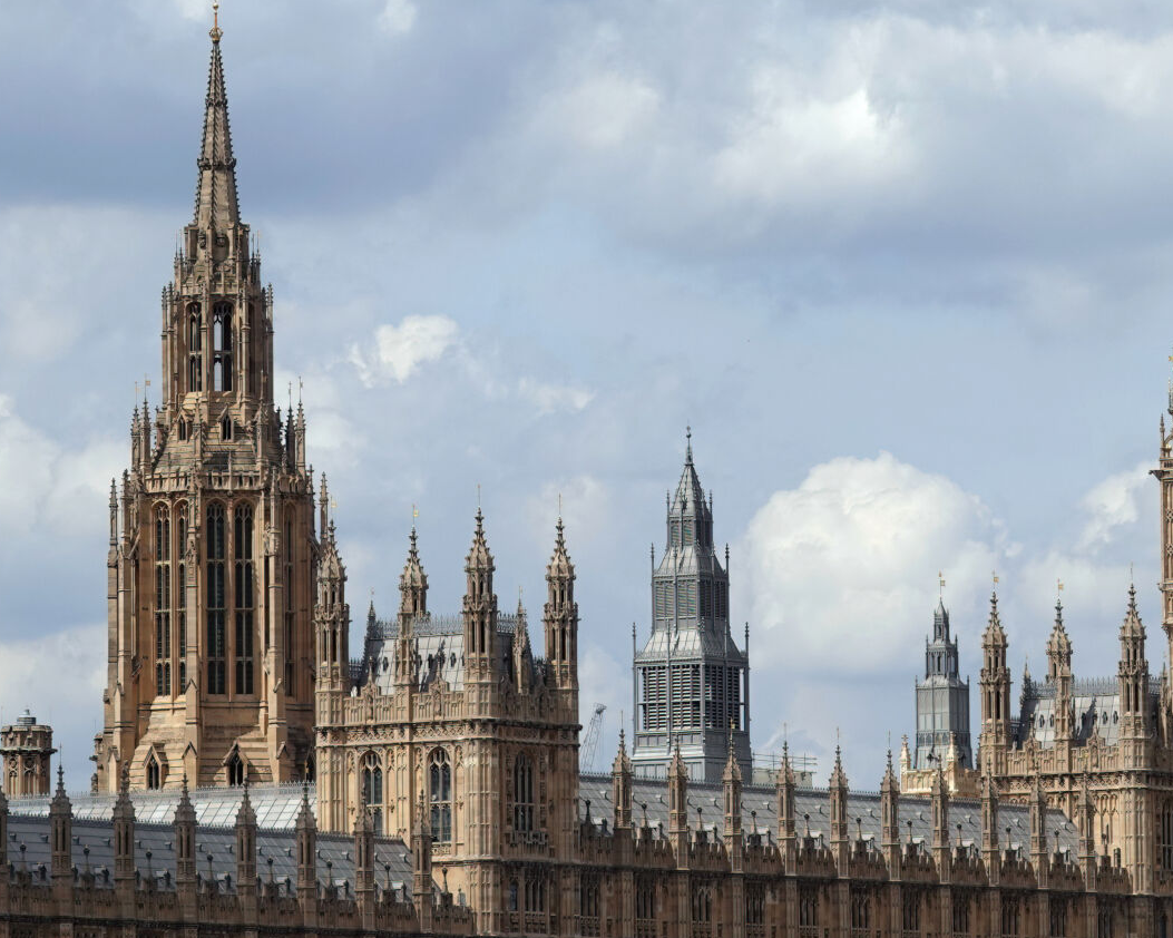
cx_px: 634
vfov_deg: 6.7
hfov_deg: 8.4
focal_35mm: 231
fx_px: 8018
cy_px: 479
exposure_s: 1/1000
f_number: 5
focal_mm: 49.5
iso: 100
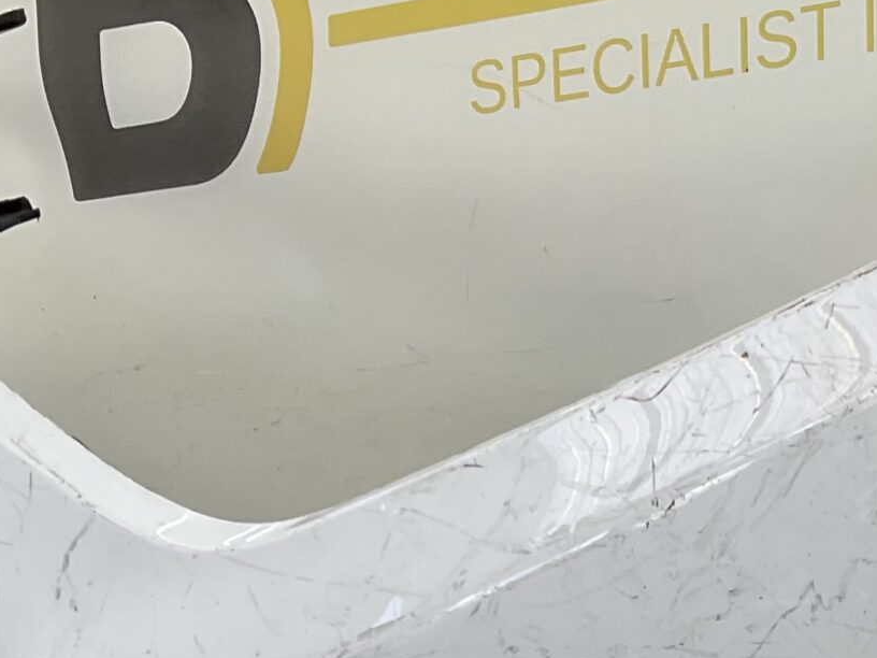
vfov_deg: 15.4
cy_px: 860
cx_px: 787
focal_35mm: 91
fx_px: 2305
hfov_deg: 21.1
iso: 16
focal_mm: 3
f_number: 1.8
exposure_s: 1/165
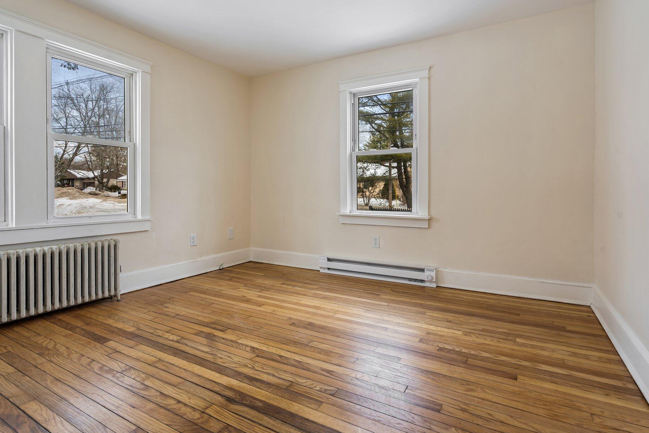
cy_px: 190
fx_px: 325
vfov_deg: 67.2
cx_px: 329
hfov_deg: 90.0
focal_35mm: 18
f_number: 9
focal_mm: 16
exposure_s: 1/1.25
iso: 64
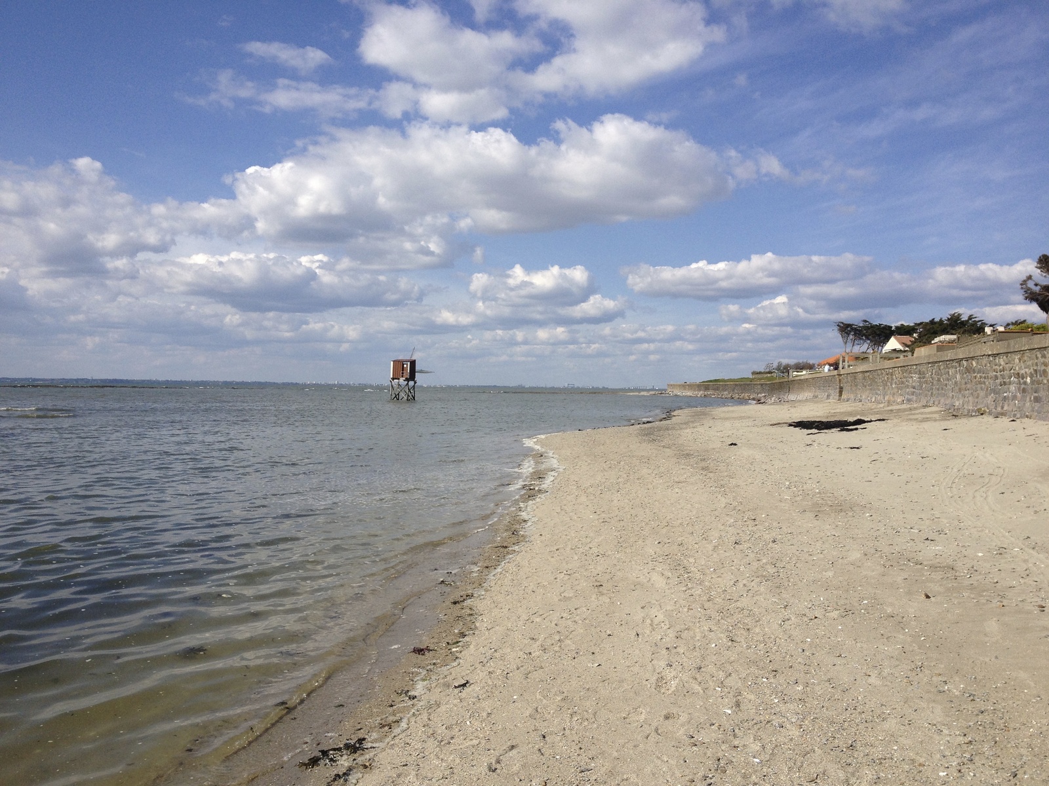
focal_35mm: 35
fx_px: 1061
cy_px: 393
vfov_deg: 40.7
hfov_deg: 52.6
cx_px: 524
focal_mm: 4.28
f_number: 2.4
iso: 50
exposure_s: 1/2762
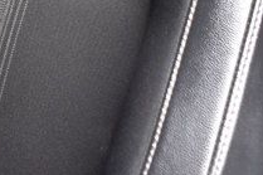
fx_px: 1073
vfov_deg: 8.8
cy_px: -179
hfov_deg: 13.2
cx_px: -132
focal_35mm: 147
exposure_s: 1/20
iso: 400
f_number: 6.3
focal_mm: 20
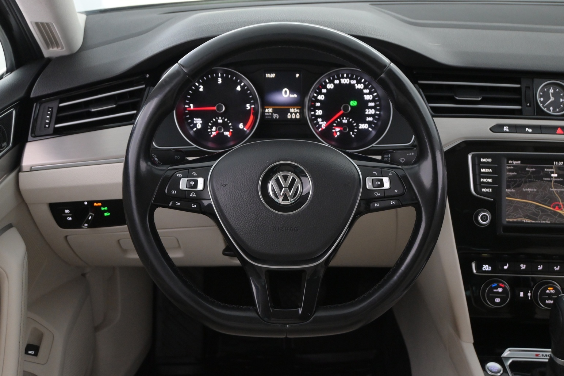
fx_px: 678
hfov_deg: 45.2
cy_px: 181
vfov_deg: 31.0
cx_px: 284
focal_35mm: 43
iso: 2800
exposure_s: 1/40
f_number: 4.5
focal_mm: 27.5
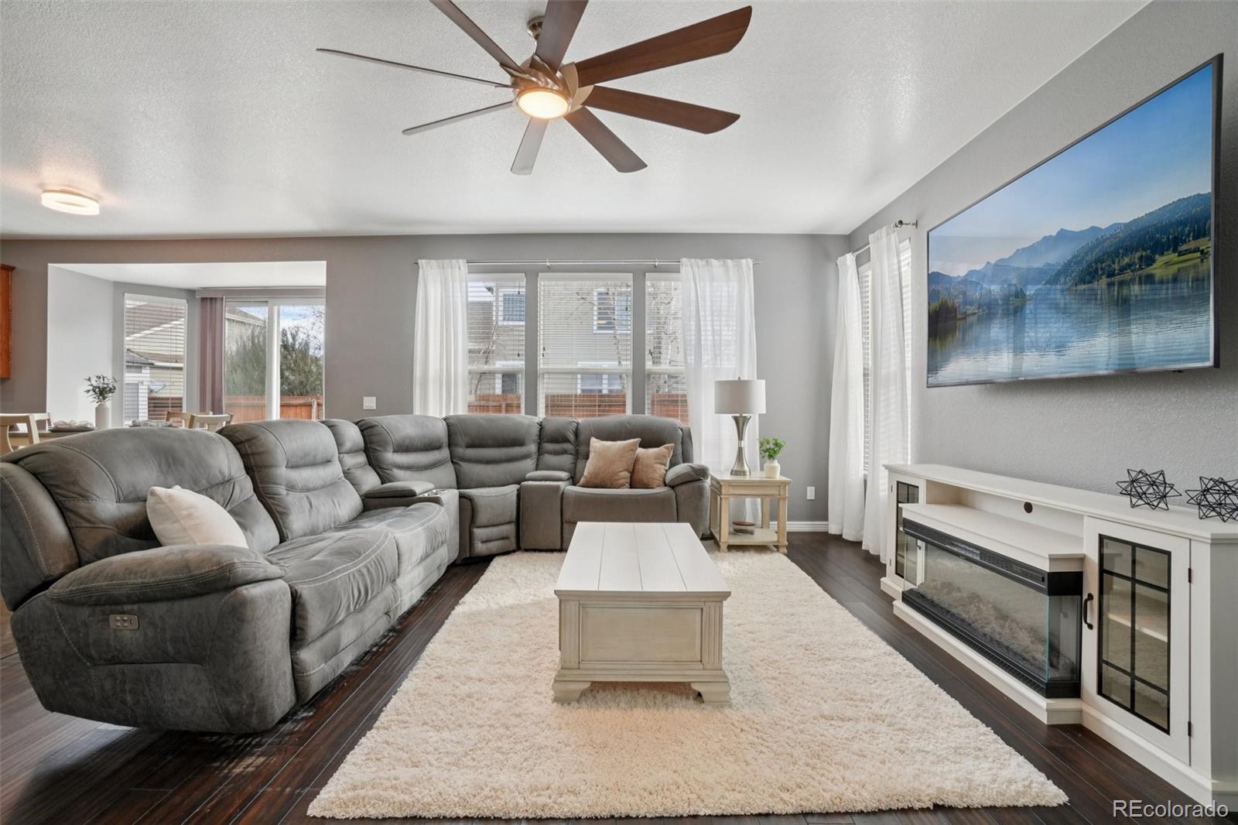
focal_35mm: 15
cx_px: 619
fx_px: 516
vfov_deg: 77.3
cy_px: 412
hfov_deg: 100.4
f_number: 8
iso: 400
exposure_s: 1/50
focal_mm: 10
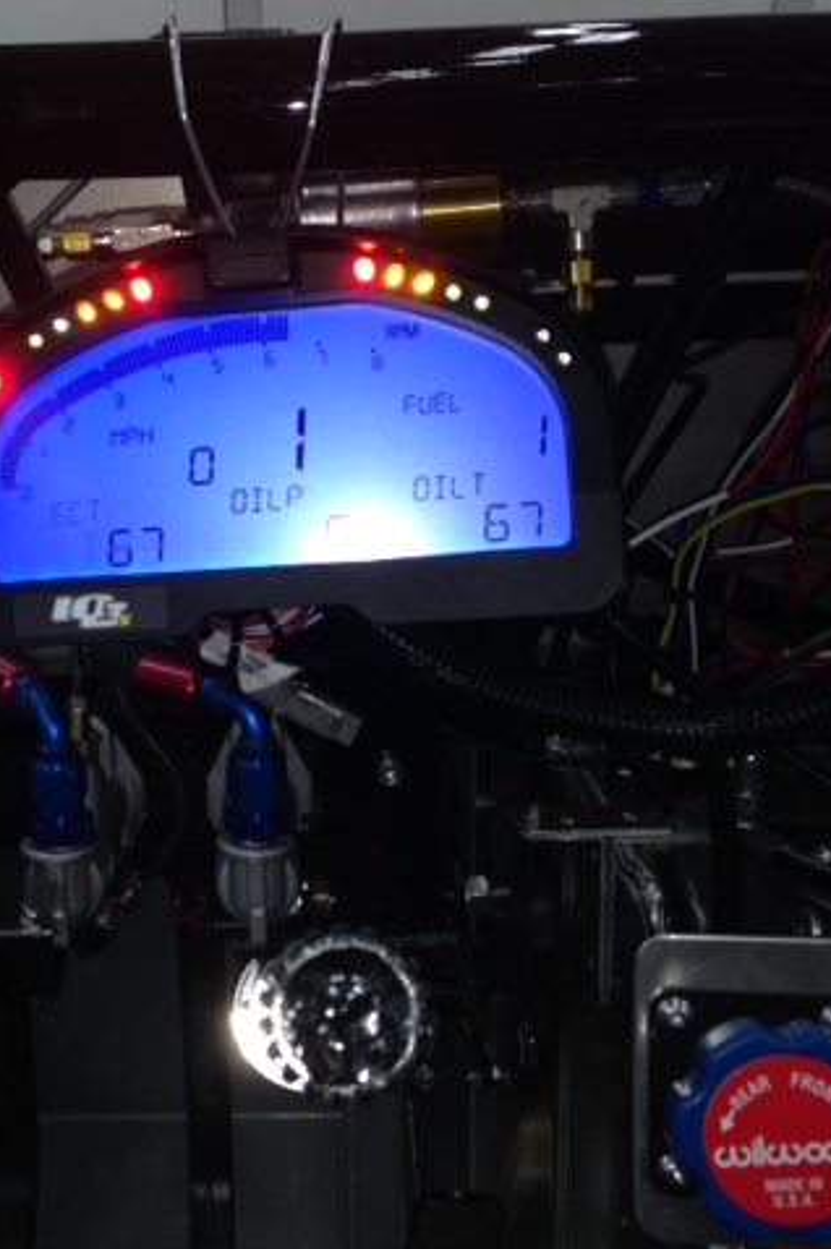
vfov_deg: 42.8
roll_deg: +2.3
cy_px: 624
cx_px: 204
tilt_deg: -14.5
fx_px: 1595
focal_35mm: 46
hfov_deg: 28.7
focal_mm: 4.12
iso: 50
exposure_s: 1/61
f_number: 2.4
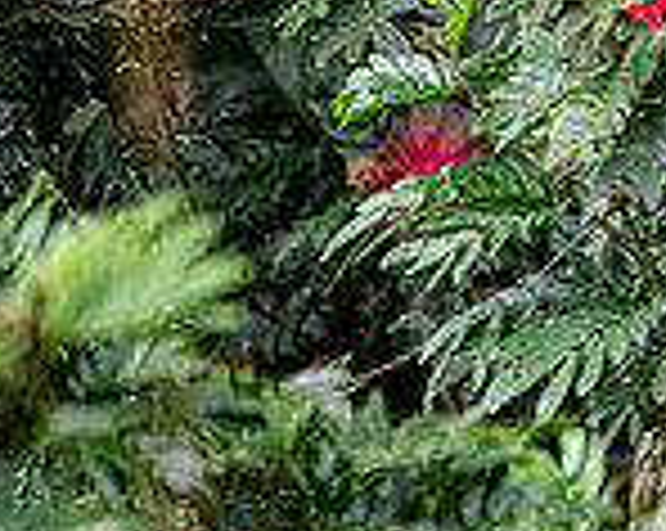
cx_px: 1125
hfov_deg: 1.7
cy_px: 164
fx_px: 21791
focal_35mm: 1107
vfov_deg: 1.4
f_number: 6.3
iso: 1600
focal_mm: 300
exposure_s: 1/320
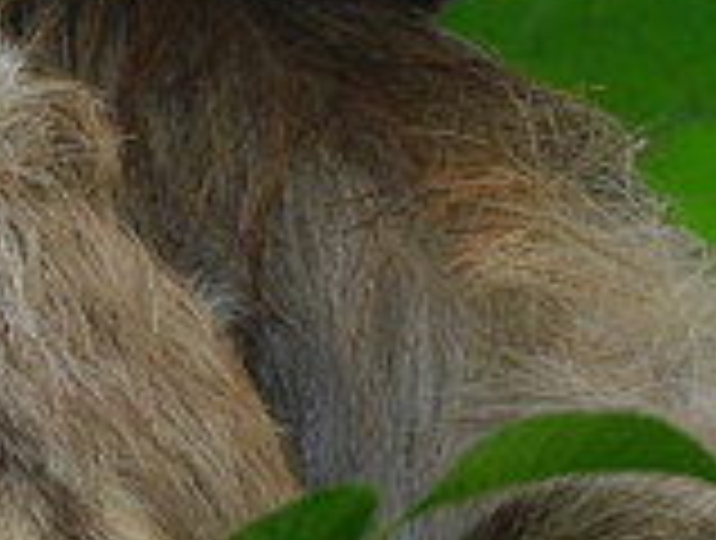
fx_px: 29293
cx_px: -68
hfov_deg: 1.4
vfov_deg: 1.1
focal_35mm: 1413
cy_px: -27
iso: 400
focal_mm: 89.6
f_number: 5.6
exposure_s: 1/200
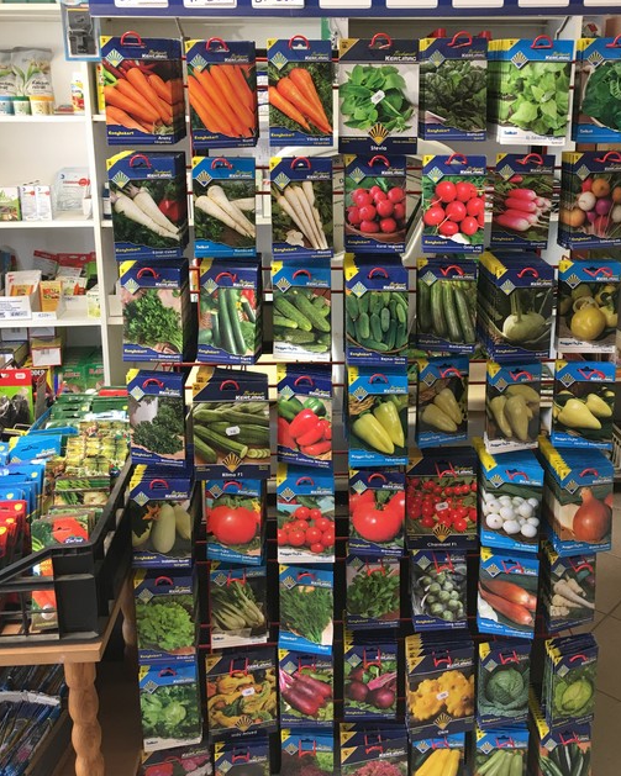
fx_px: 827
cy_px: 302
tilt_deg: -13.0
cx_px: 365
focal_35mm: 36
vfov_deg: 49.9
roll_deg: +1.2
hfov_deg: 41.0
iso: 100
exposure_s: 1/33
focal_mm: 4.15
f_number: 2.2
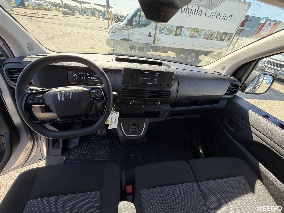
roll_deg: -10.0
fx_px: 115
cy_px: 106
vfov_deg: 85.7
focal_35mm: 14
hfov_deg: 102.1
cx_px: 142
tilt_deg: -37.2
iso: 50
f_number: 2.2
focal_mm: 2.22
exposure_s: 1/162
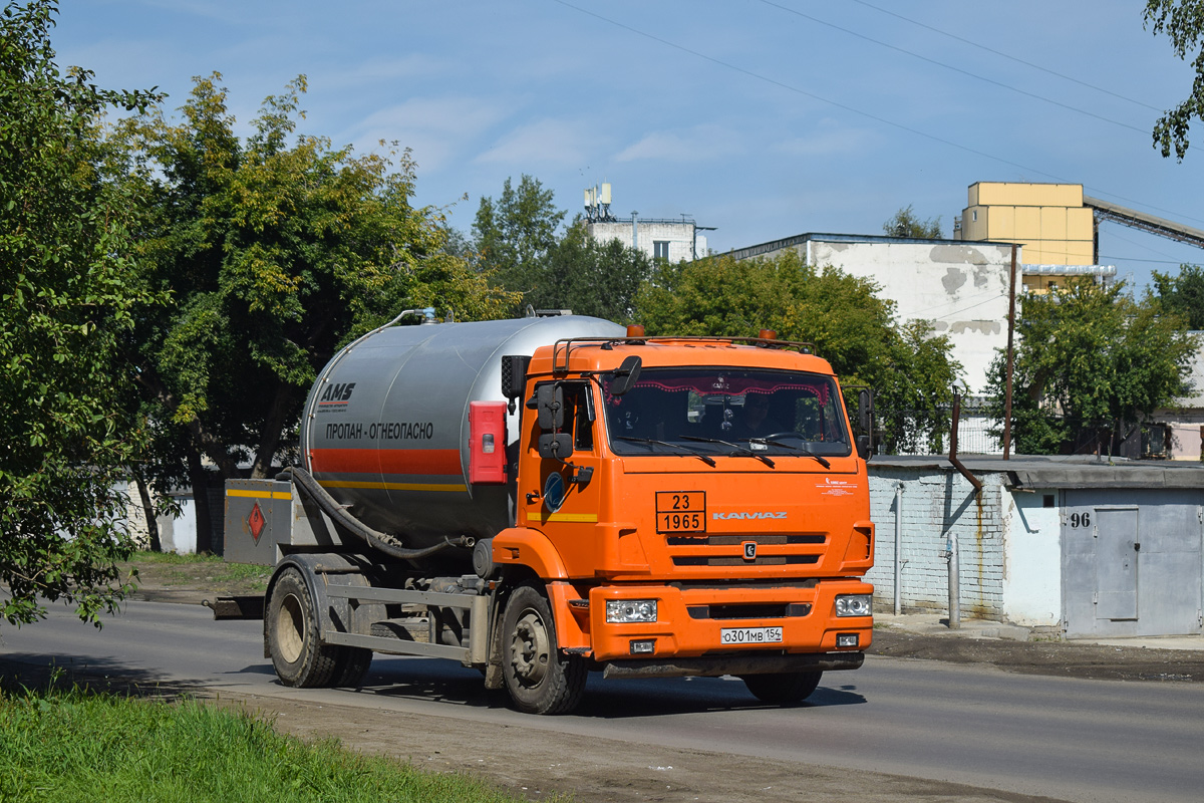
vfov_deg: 16.6
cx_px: 602
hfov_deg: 24.6
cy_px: 402
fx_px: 2759
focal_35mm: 82
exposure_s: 1/1000
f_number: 6.3
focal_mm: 55
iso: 100
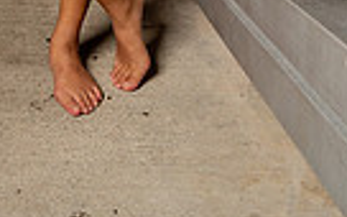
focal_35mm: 118
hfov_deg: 17.7
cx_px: 133
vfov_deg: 9.7
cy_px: -324
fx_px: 1116
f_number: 6.3
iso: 200
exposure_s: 1/250
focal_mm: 35
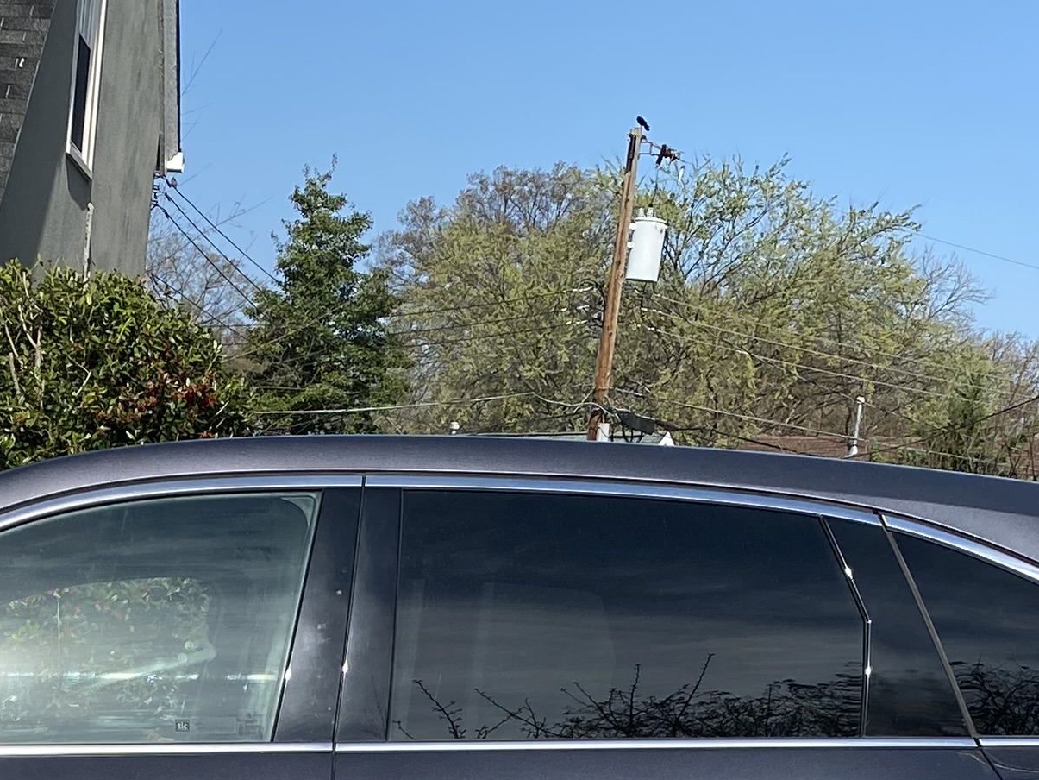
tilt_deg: -12.7
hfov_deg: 22.0
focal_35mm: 87
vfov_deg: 15.5
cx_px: 126
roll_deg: -6.5
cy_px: 1196
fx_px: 2612
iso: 32
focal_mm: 4.25
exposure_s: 1/2222
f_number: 1.8
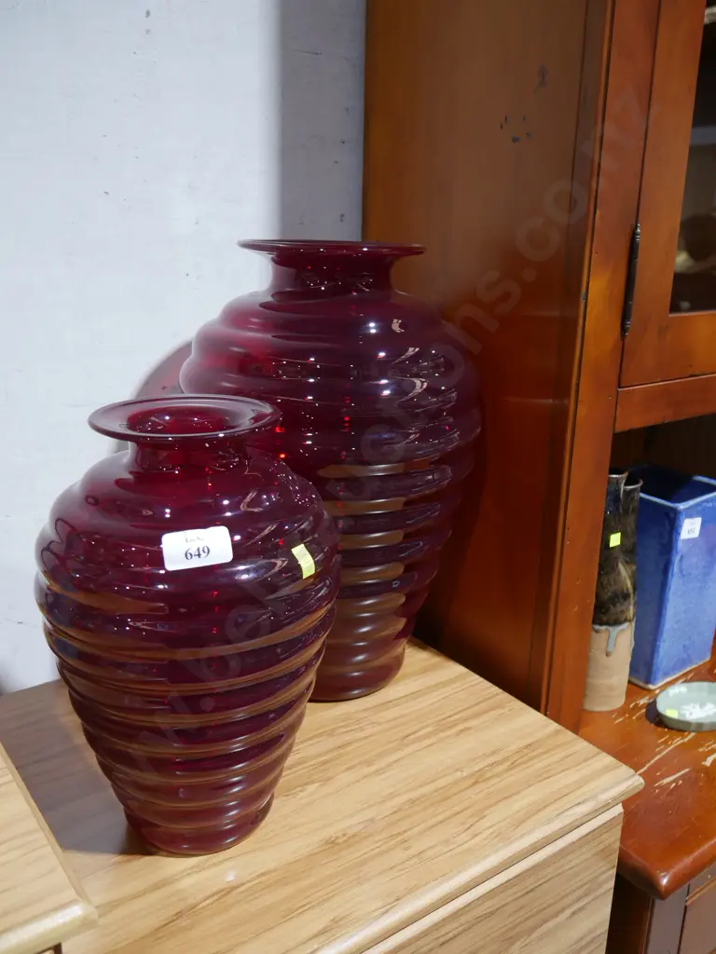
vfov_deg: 60.0
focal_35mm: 30
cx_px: 358
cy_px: 477
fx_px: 827
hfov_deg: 46.8
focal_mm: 15
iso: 640
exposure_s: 1/60
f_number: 3.6
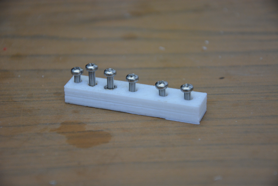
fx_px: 1066
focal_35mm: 138
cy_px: 93
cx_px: 139
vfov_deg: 9.9
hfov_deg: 14.9
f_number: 5.6
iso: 1600
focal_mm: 92
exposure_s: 1/100
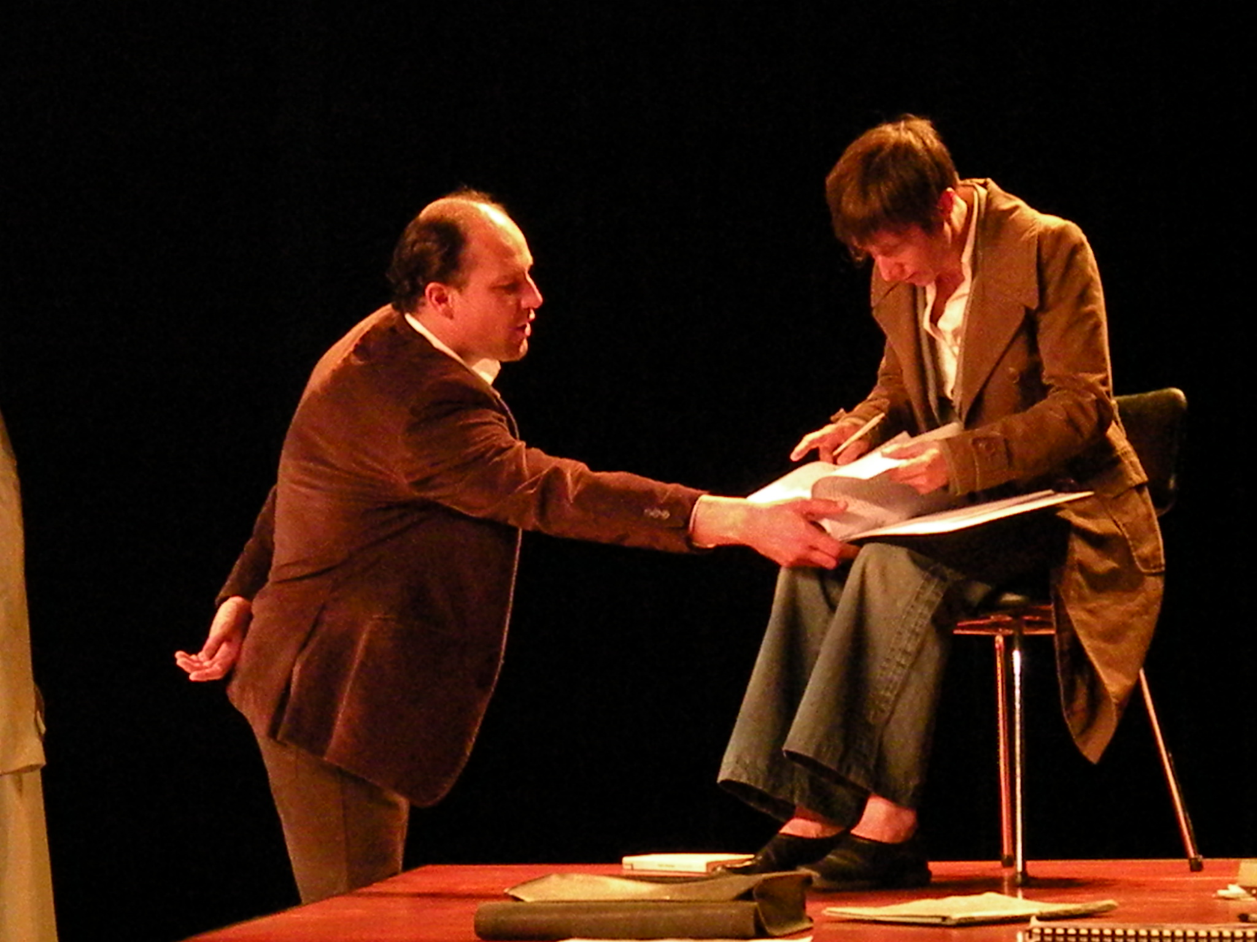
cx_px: 628
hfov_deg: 15.3
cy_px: 471
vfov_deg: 11.5
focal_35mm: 129
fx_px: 4684
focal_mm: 22.9
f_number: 5
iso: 3200
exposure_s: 1/138
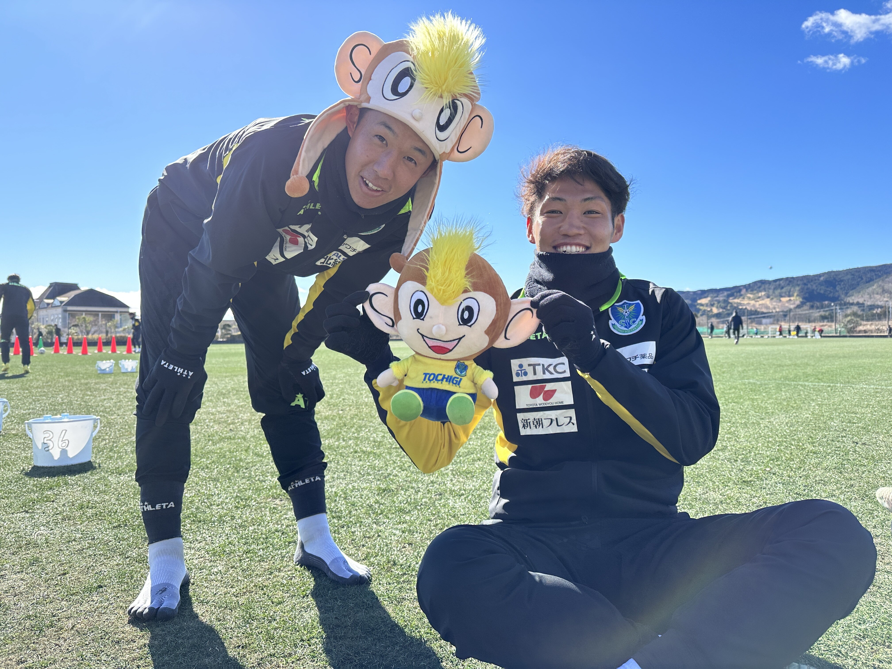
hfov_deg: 71.6
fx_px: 618
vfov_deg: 56.8
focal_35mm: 24
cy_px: 334
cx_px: 446
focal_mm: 6.9
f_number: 1.8
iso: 80
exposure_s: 1/1751
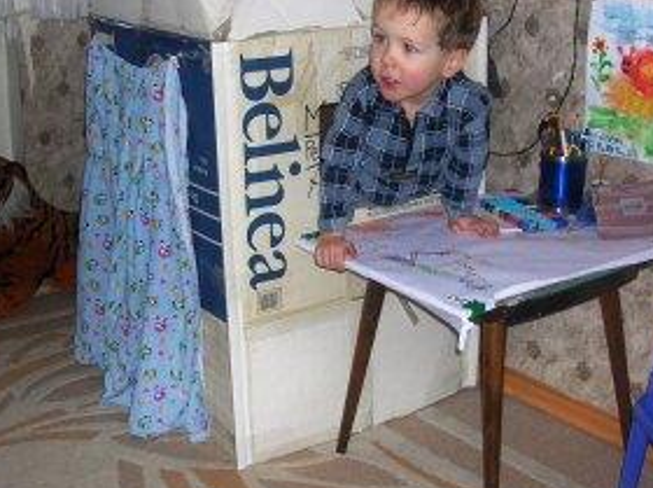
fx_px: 1055
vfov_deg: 25.9
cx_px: 308
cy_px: 162
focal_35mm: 56
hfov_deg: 34.4
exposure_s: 1/60.1
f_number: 2.8
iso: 51
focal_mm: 5.8
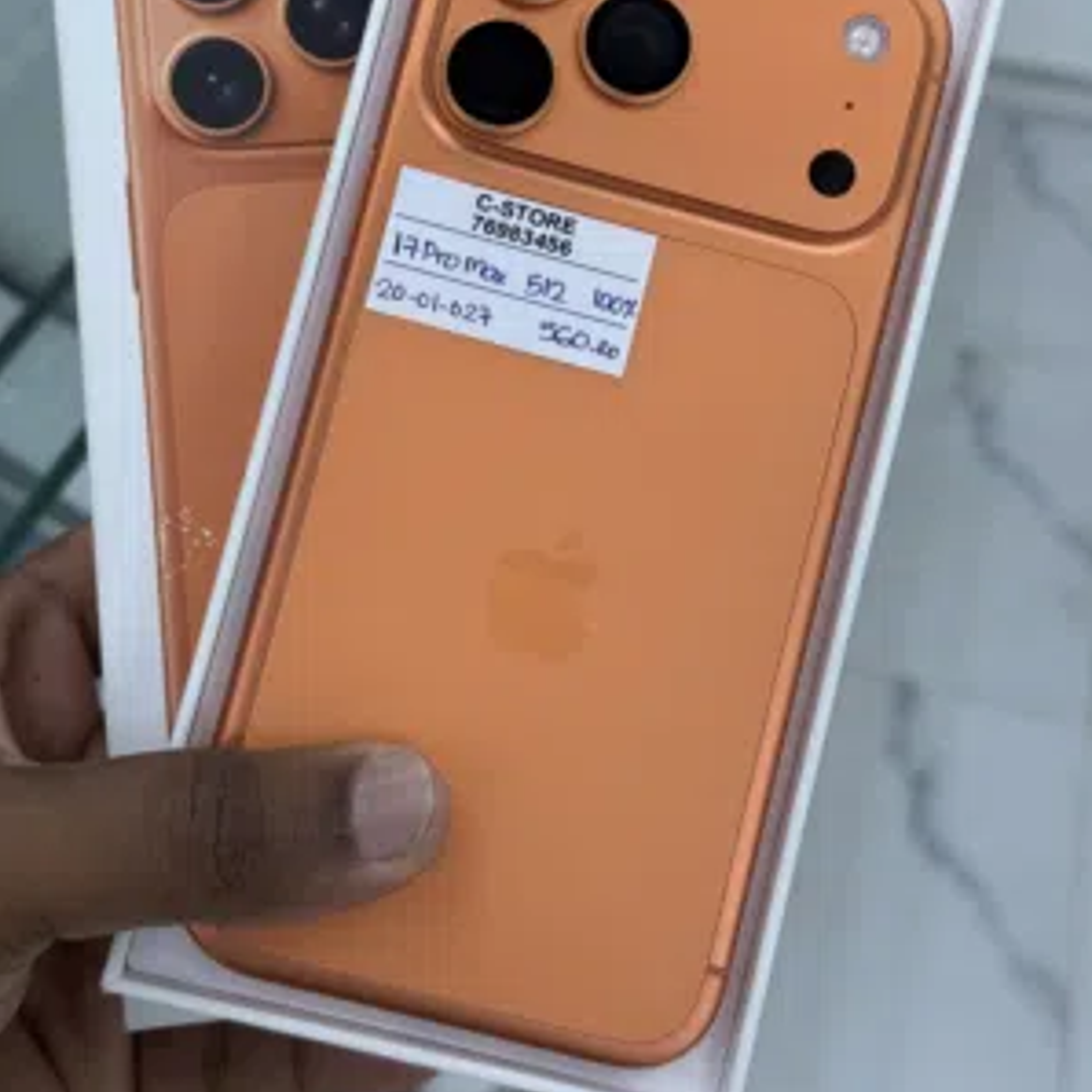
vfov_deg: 29.9
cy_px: 403
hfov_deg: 30.0
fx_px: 2034
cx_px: 546
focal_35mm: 57
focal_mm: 6.76
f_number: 1.78
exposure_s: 1/672
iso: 64
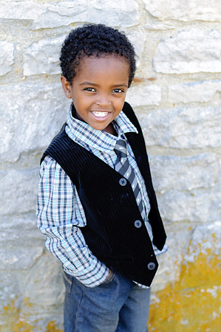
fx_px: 692
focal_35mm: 75
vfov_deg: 27.0
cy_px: 166
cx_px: 110
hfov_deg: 18.1
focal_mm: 50
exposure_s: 1/320
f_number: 2.2
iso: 200
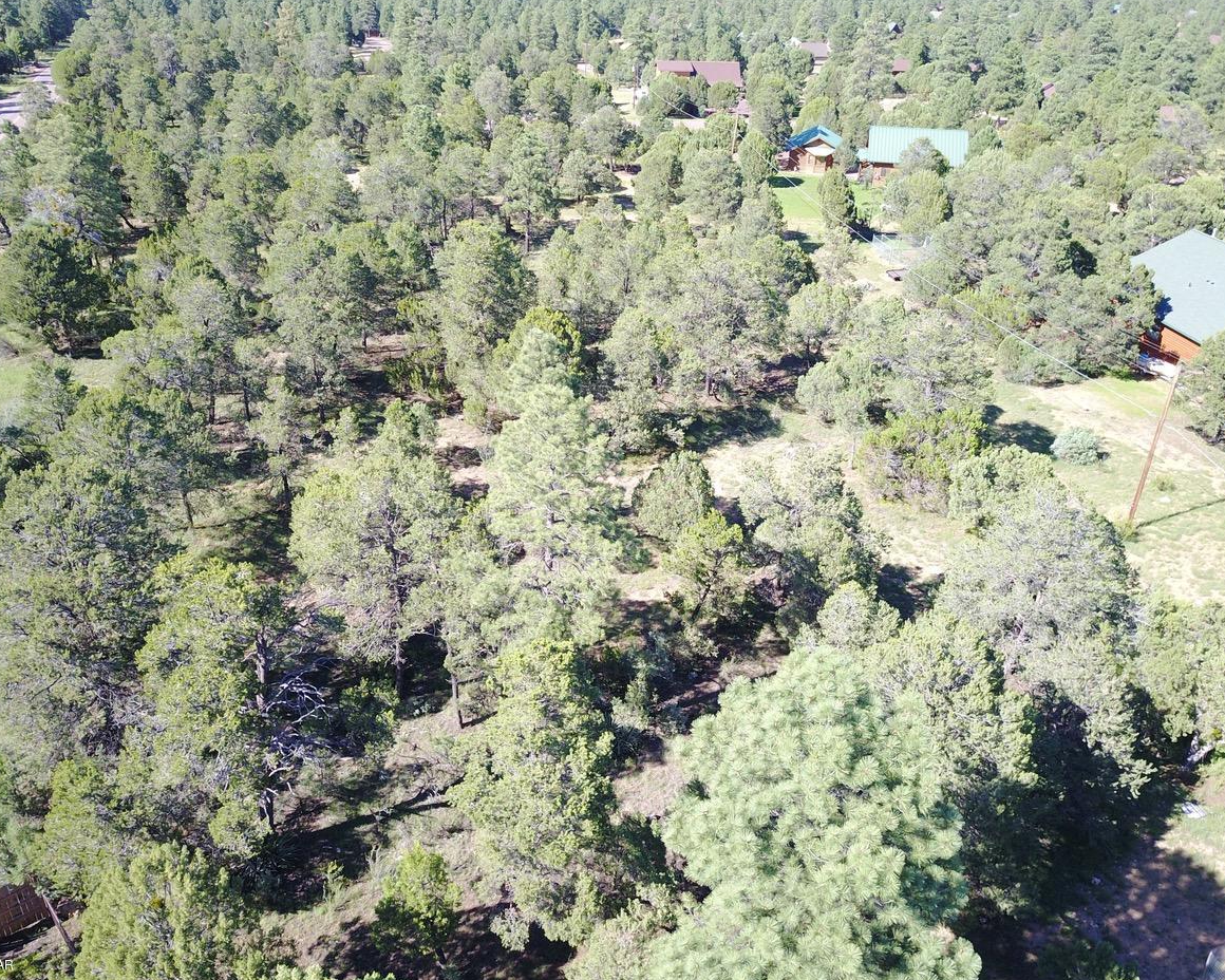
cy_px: 493
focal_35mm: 28
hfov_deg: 62.2
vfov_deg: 51.5
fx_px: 1015
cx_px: 599
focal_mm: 4.7
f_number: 2.2
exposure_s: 1/248
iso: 100
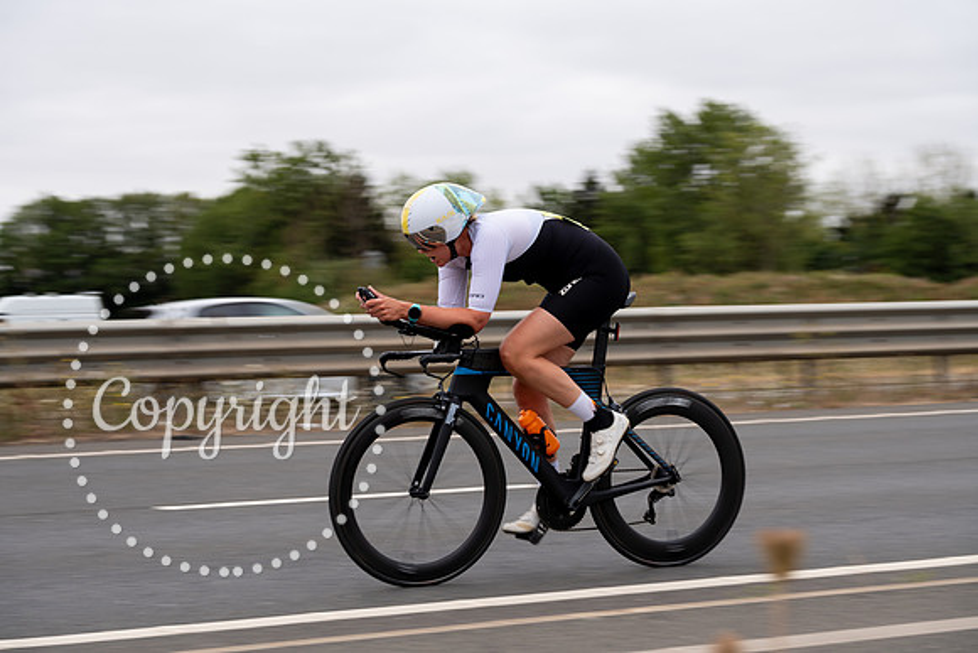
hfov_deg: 28.8
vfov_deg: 19.5
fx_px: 1902
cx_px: 489
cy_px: 326
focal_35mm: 70
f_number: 6.3
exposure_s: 1/160
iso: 100
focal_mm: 70
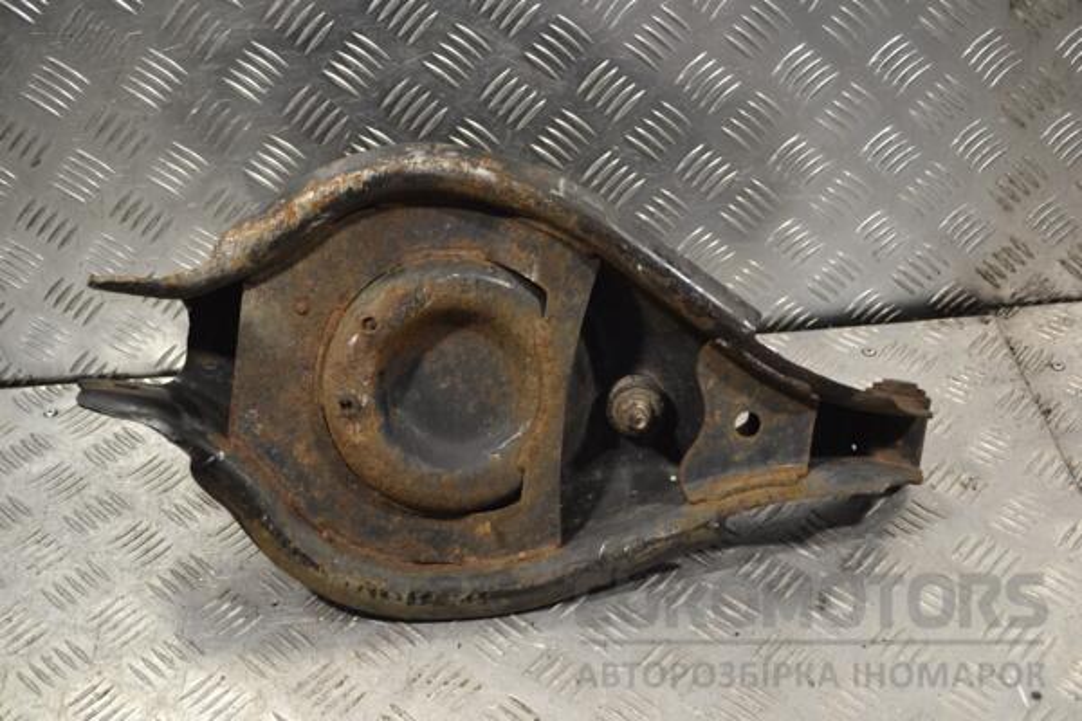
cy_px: 360
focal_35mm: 45
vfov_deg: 29.9
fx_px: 1352
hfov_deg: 43.6
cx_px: 541
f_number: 5
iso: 400
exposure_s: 1/100
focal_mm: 30
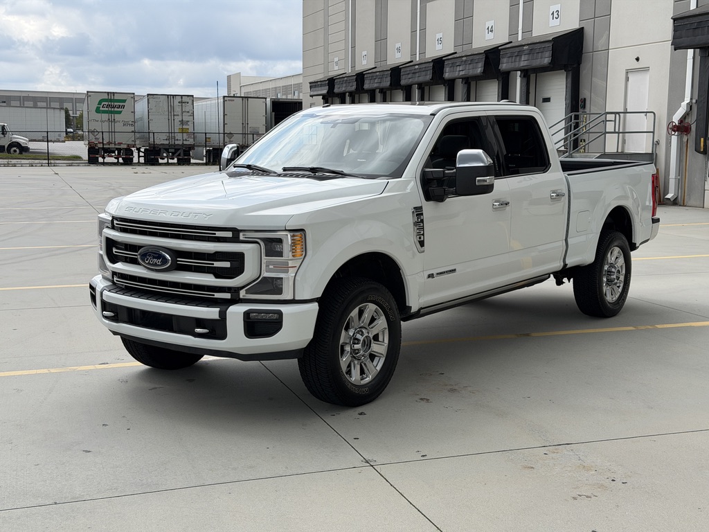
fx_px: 983
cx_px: 354
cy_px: 266
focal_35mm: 48
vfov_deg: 30.3
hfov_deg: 39.7
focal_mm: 6.76
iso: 64
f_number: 1.78
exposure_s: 1/3096
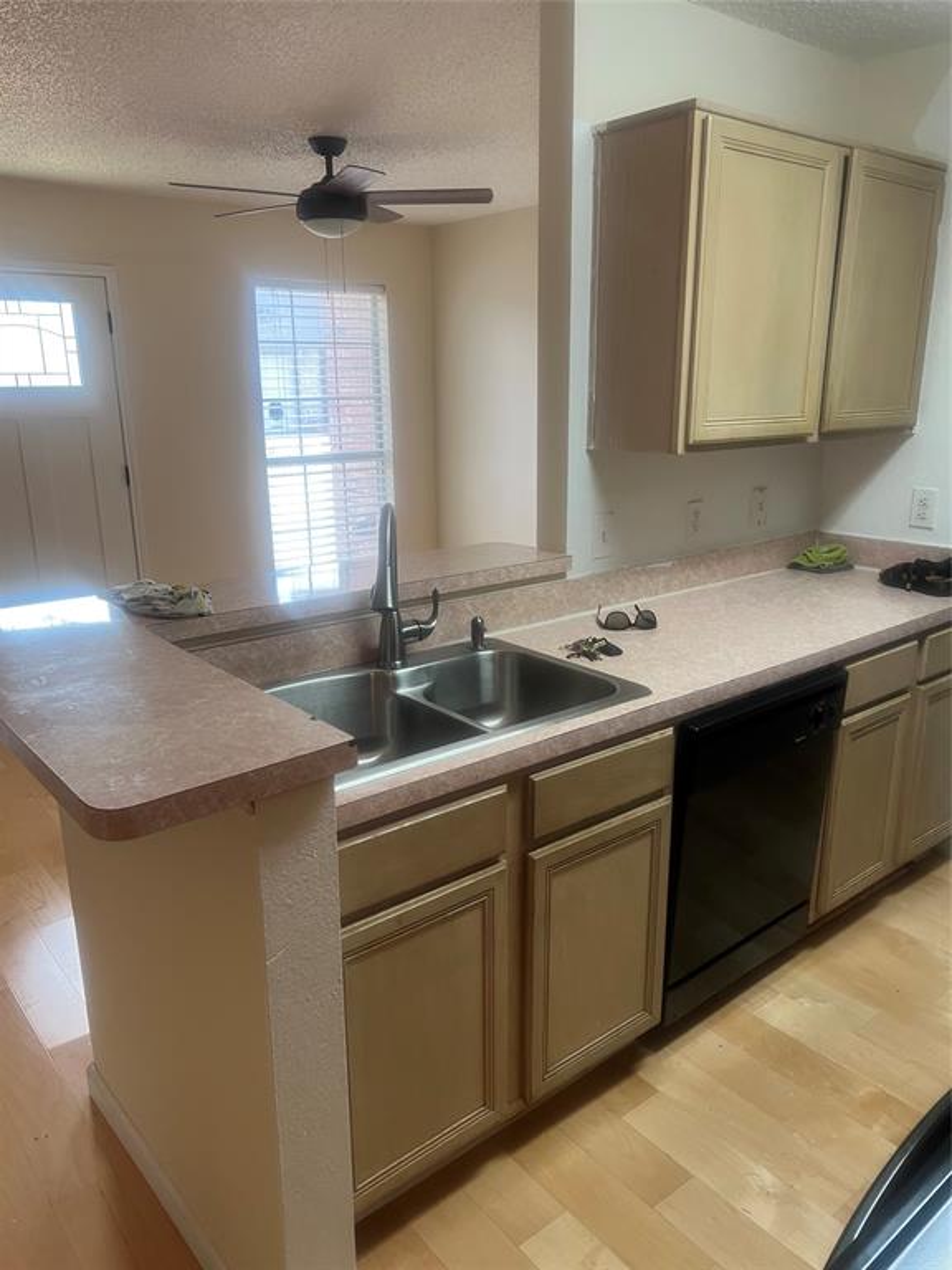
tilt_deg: -15.1
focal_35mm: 26
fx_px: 953
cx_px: 476
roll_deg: +0.8
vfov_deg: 67.3
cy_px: 635
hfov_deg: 53.1
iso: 125
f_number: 1.5
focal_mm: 5.7
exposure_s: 1/60
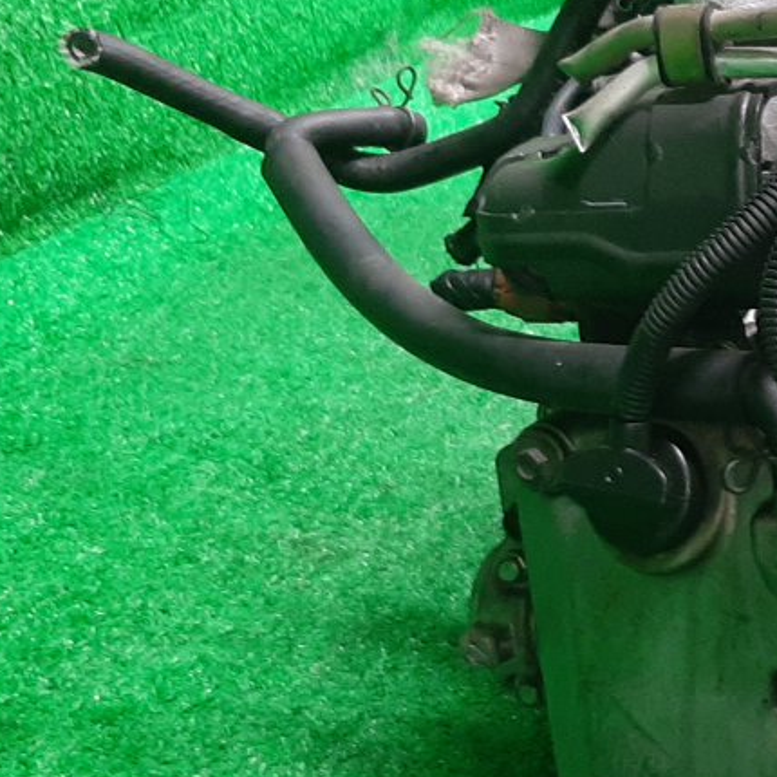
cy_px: 327
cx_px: 840
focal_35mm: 77
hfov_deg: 21.4
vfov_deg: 22.5
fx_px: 1955
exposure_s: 1/33
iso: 172
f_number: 1.7
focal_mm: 3.93
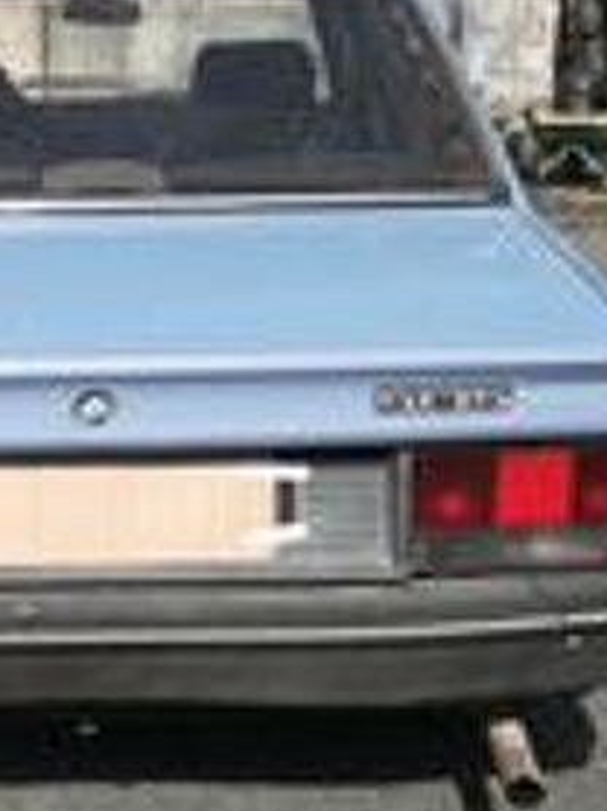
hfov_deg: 22.4
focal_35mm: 64
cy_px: 446
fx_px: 1499
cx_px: 70
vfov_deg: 30.3
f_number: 2.2
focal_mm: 3.83
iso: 50
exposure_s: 1/870
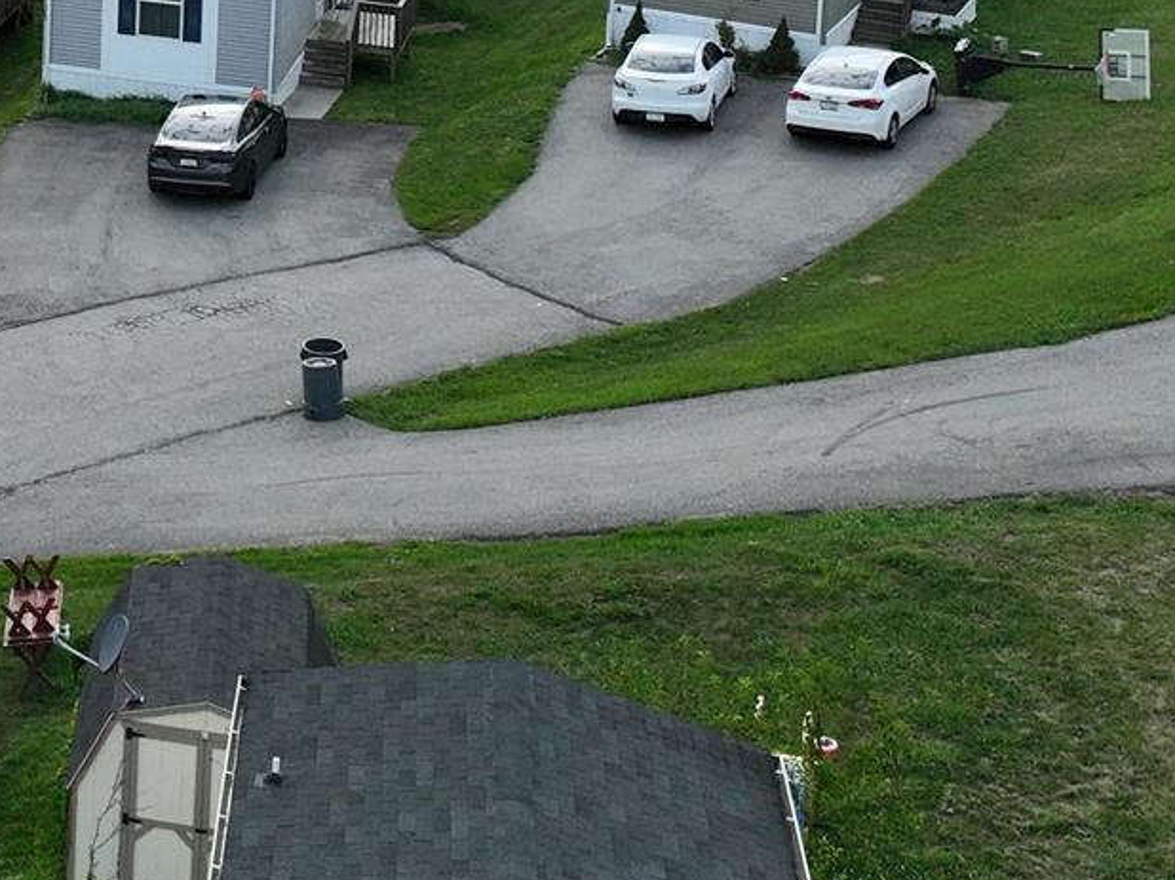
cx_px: -412
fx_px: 2816
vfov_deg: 16.4
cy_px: -372
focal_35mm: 83
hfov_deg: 21.1
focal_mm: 12.29
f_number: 2.8
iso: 340
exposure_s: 1/800
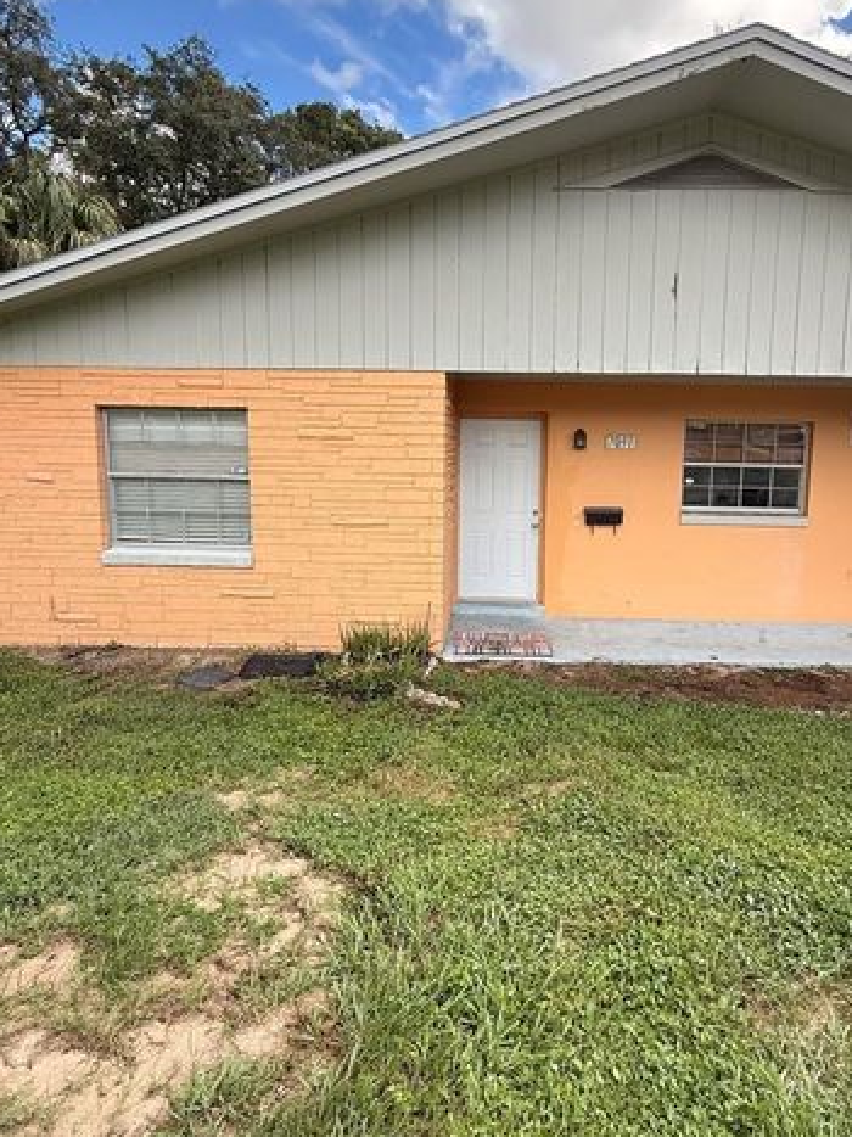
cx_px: 492
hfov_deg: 65.6
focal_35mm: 20
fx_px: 657
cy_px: 520
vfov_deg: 81.6
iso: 50
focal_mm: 2.22
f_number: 2.2
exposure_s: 1/381
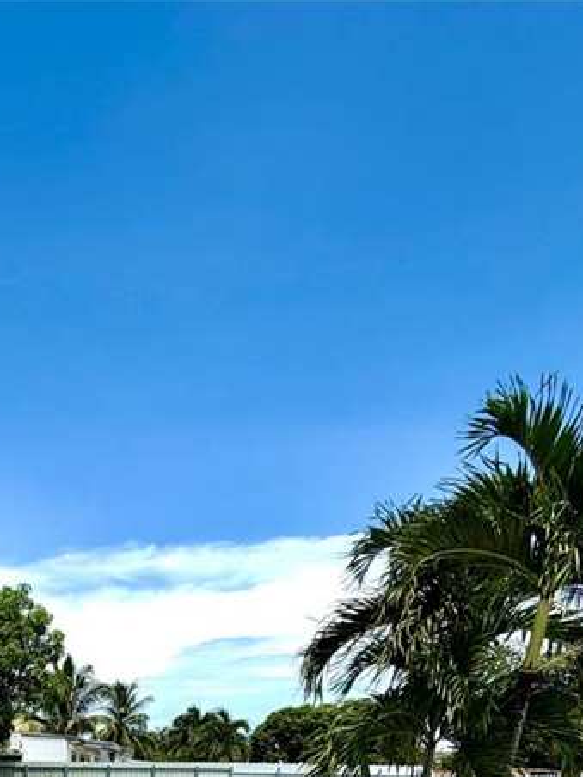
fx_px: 741
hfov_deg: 36.5
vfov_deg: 40.5
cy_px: 915
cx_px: -55
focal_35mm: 33
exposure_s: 1/1125
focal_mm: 2.22
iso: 20
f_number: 2.2
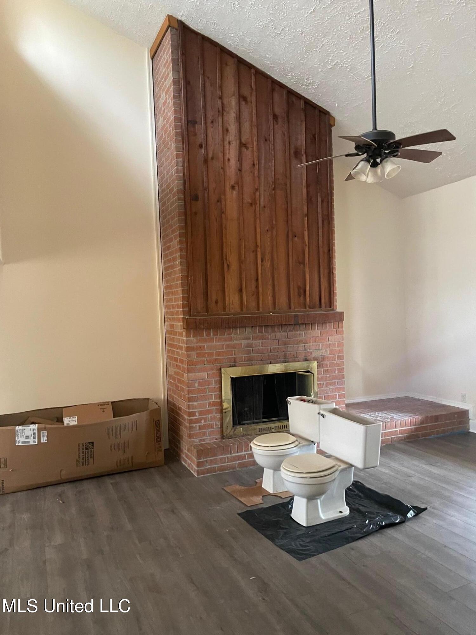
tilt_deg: +1.0
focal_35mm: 26
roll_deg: +2.4
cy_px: 318
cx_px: 238
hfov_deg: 53.1
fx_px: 477
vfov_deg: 67.3
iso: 640
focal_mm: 4.2
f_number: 1.6
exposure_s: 1/36
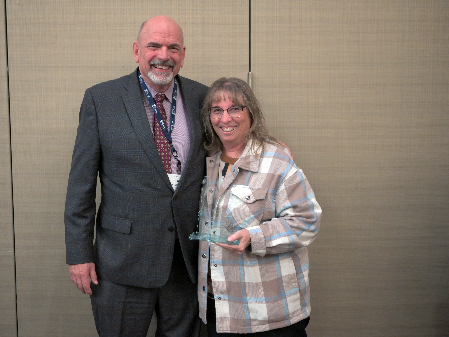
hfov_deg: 42.9
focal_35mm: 44
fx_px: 571
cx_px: 202
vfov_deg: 32.9
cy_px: 167
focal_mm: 40
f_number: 4
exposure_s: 1/100
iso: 800
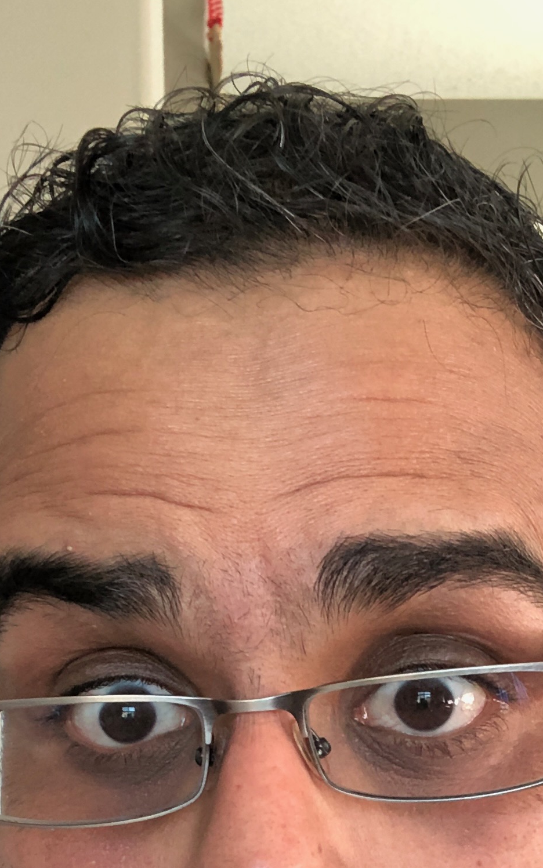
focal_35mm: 70
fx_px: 1657
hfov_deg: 18.6
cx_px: 368
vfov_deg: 27.7
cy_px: 866
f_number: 2.2
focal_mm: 2.87
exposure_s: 1/60
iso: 160
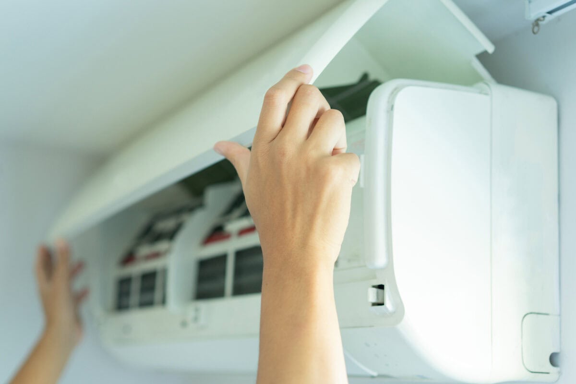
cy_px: 192
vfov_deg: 24.6
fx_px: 880
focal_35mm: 55
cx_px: 288
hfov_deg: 36.2
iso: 320
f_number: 2.8
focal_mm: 55
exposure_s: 1/30
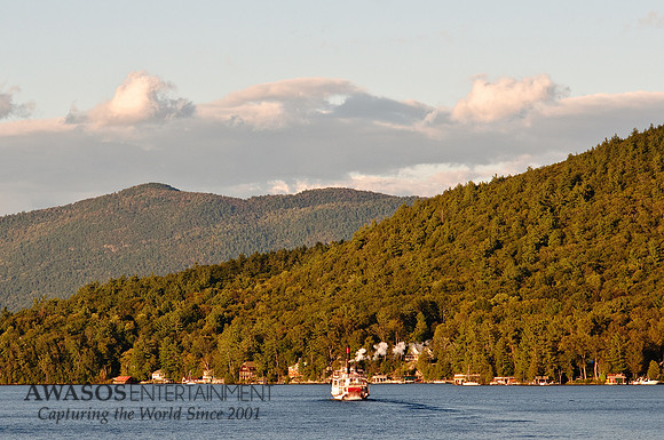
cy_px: 220
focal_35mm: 158
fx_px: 2901
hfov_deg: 13.1
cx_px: 332
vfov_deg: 8.7
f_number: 5.6
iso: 200
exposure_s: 1/800
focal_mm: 105
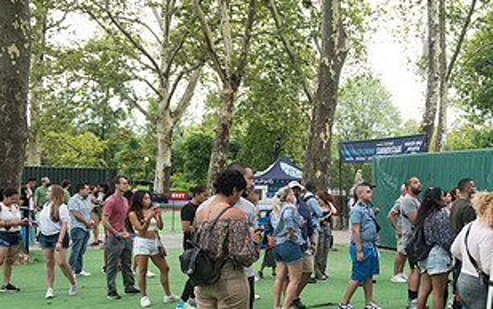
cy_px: 201
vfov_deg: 27.9
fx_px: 619
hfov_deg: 40.7
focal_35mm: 46
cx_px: 427
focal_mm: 24
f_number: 4.5
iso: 500
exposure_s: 1/160
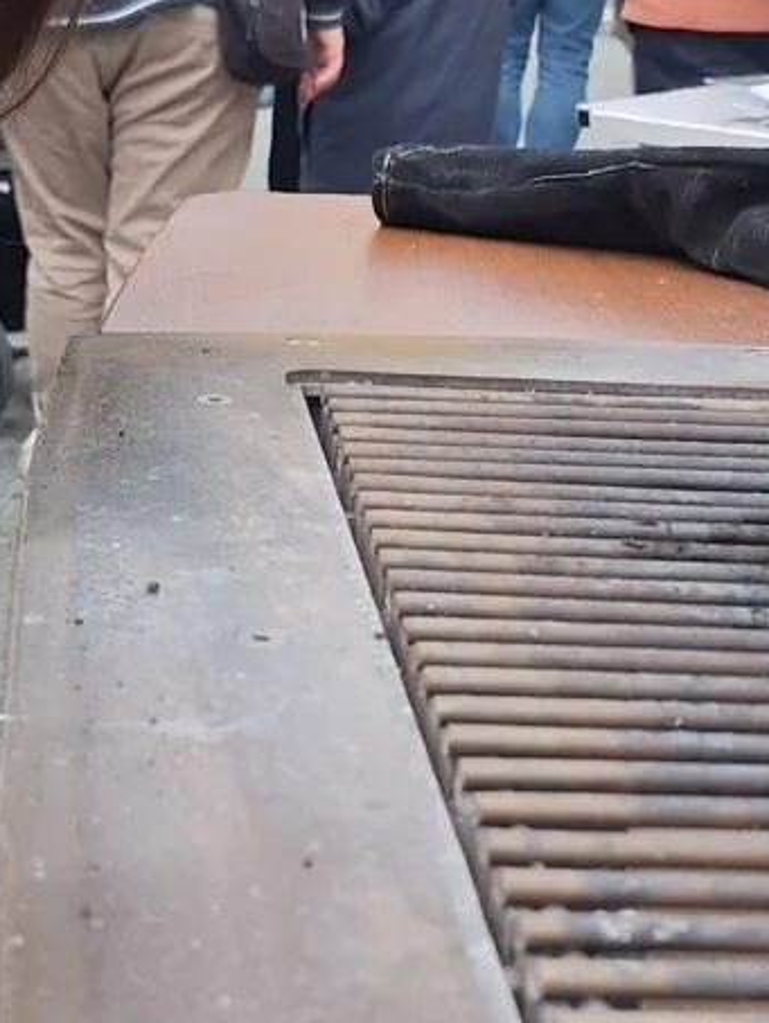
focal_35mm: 81
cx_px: 372
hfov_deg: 18.2
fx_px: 2397
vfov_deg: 24.0
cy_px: 680
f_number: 1.8
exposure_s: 1/720
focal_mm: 5.54
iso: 40
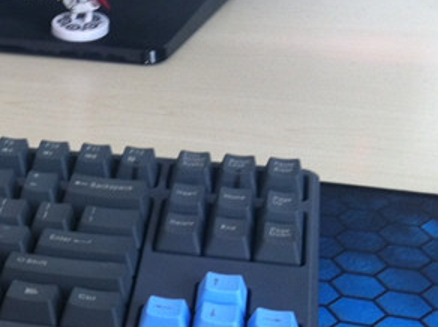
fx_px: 1213
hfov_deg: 19.1
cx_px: -120
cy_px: 274
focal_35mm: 96
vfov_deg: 15.2
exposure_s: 1/15
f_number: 2.8
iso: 100
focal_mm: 3.85
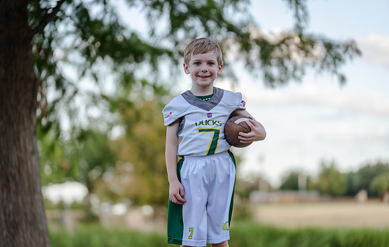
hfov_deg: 16.6
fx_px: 1330
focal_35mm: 125
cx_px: 195
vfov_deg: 10.6
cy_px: 130
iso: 160
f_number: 2.8
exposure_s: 1/320
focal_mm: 123
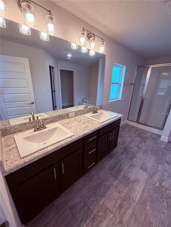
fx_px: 92
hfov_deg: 85.7
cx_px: 86
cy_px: 114
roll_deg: -1.2
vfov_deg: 102.1
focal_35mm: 14
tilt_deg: -18.1
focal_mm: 2.22
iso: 200
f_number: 2.2
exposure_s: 1/120
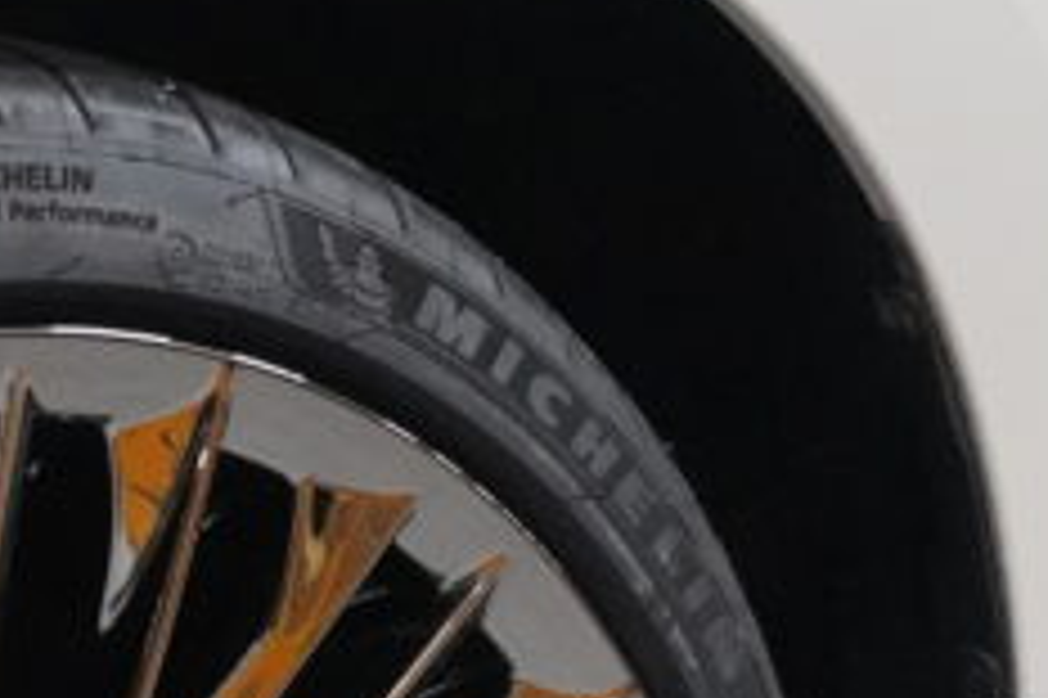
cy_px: 1110
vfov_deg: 9.2
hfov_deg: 13.5
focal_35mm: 145
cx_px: -400
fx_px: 4218
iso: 12800
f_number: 4.5
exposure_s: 1/160
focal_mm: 33
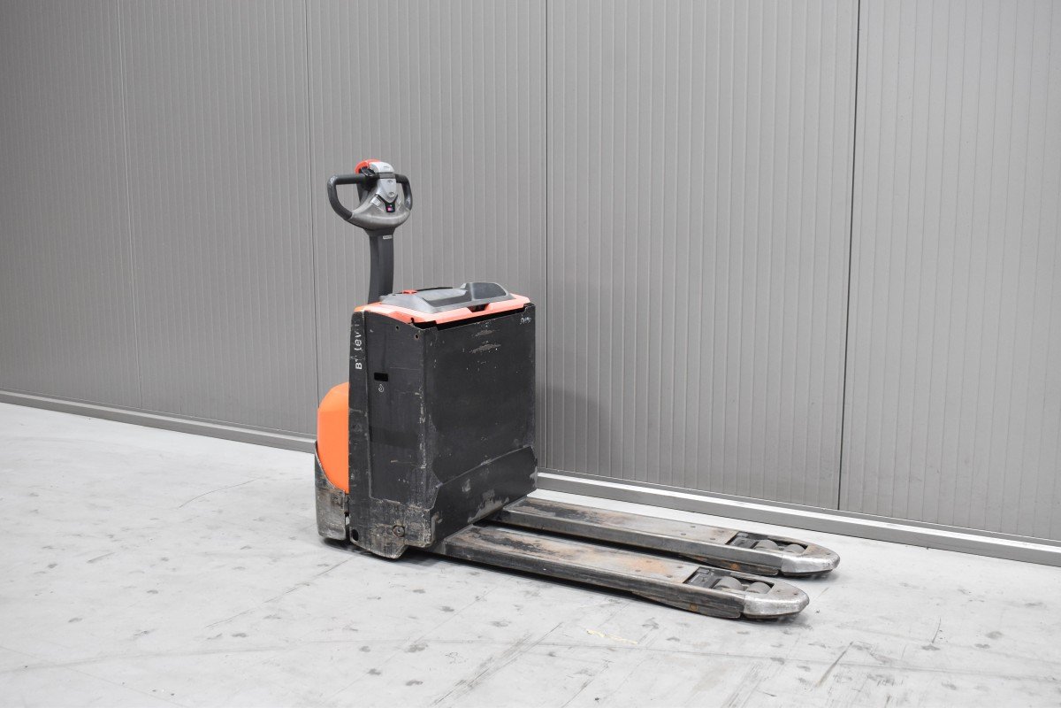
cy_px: 354
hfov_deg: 53.1
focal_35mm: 36
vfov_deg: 36.9
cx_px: 530
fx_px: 1061
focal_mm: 24
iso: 1600
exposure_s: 1/25
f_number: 5
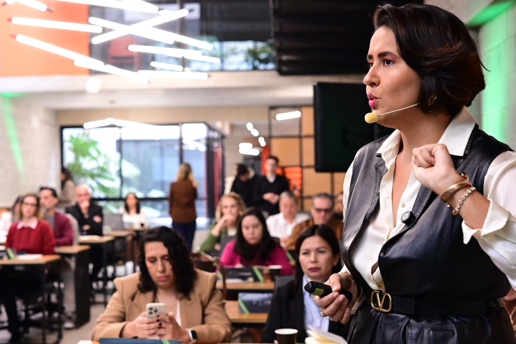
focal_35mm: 64
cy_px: 189
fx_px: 914
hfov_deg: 31.2
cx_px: 165
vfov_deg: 21.3
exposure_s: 1/250
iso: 1600
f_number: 2
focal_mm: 27
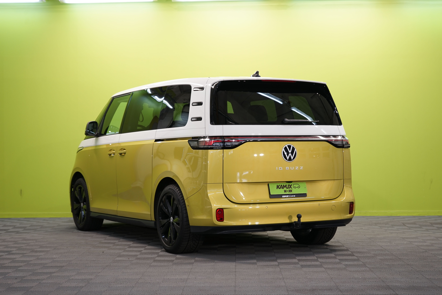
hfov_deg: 30.5
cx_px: 221
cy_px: 148
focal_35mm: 66
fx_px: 810
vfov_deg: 20.6
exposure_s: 1/25
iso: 320
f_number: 5.6
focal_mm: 66
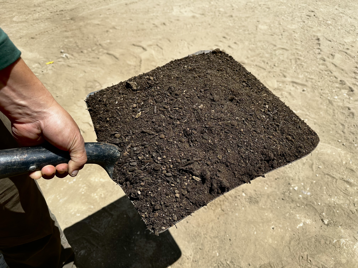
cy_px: 134
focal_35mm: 24
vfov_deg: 56.8
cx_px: 179
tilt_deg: -45.2
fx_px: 248
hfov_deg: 71.6
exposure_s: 1/3356
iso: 80
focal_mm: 6.86
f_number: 1.78
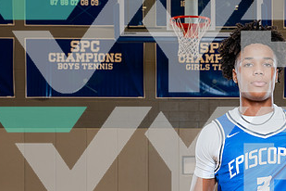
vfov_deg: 19.8
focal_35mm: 68
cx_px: 226
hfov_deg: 29.0
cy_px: 156
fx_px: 540
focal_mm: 35
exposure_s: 1/250
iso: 640
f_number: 5.6
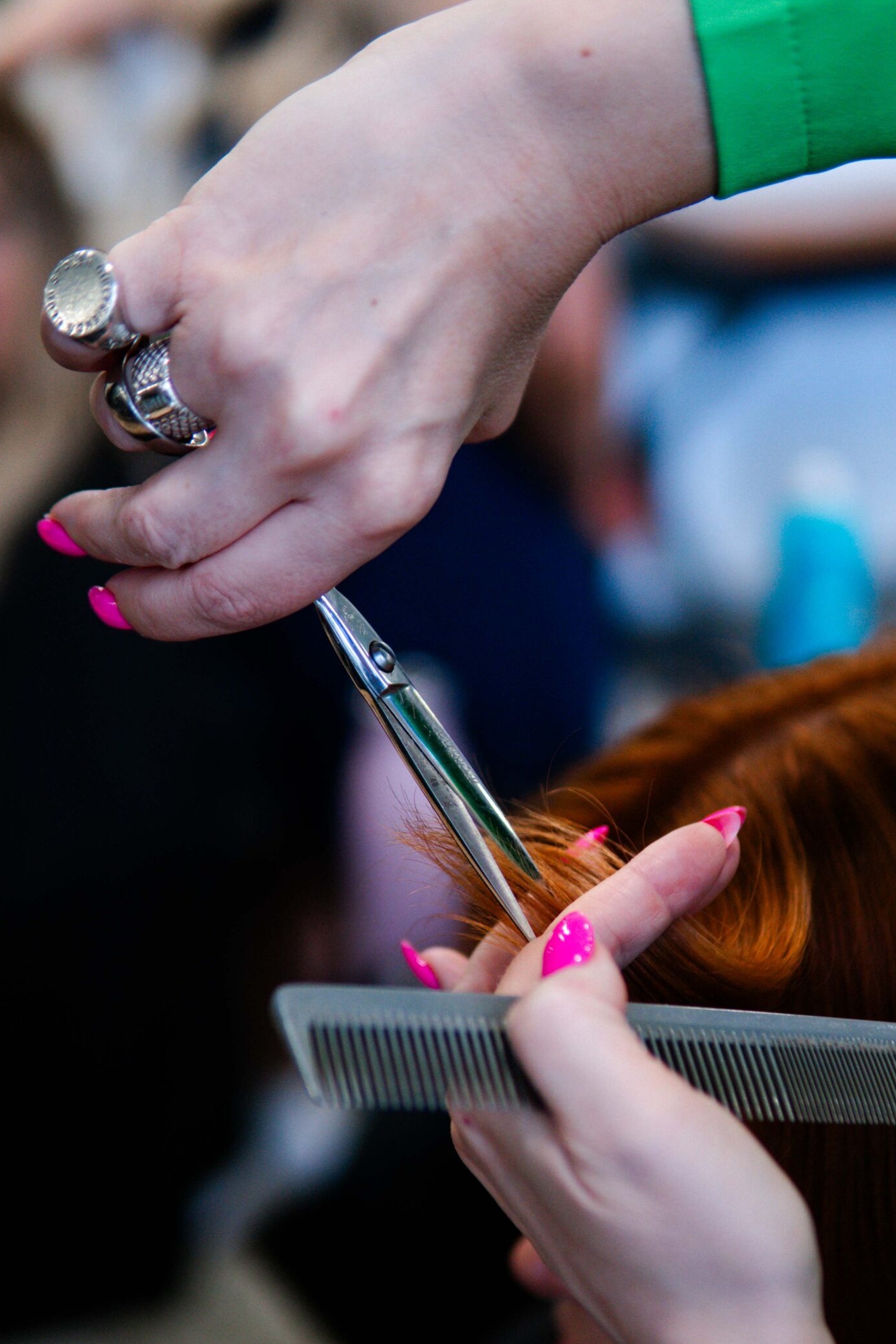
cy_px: 834
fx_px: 2091
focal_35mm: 56
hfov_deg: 24.2
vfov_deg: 35.5
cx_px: 482
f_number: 1.4
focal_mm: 30
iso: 400
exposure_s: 1/800
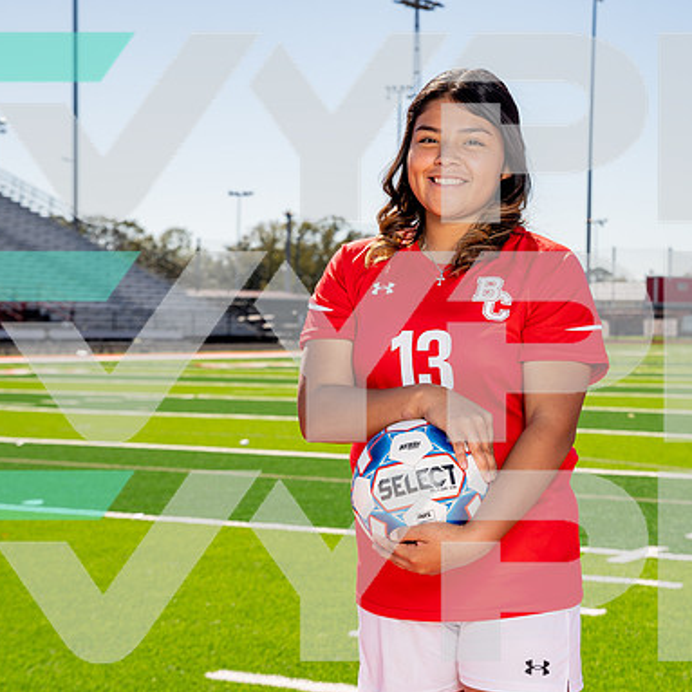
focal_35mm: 81
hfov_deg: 21.4
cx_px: 412
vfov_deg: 21.4
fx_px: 1832
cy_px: 348
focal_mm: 63
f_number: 7.1
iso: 100
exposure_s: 1/250
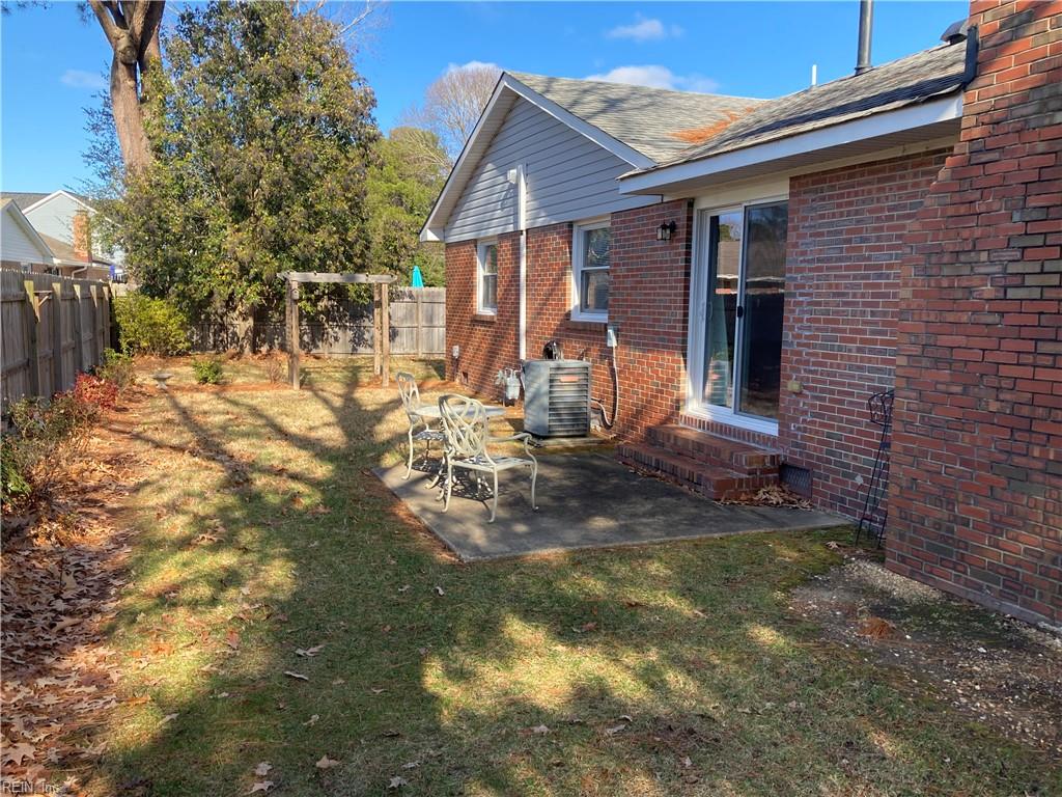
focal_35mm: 28
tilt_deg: -5.1
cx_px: 531
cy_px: 398
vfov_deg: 49.7
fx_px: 859
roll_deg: -1.2
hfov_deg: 63.4
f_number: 1.8
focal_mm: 3.99
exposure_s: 1/552
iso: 20
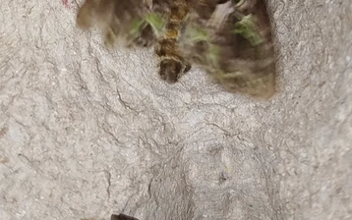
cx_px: 206
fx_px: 1036
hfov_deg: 19.3
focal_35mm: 108
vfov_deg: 11.8
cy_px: -71
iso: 80
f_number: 1.7
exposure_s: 1/50
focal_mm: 5.31
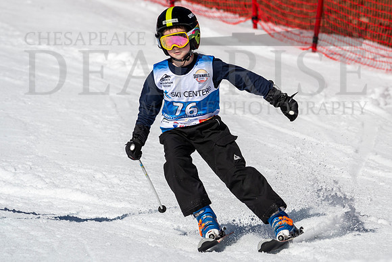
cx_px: 242
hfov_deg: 2.8
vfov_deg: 1.9
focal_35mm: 741
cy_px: 148
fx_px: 8074
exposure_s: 1/2000
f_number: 8
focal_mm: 400
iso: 200
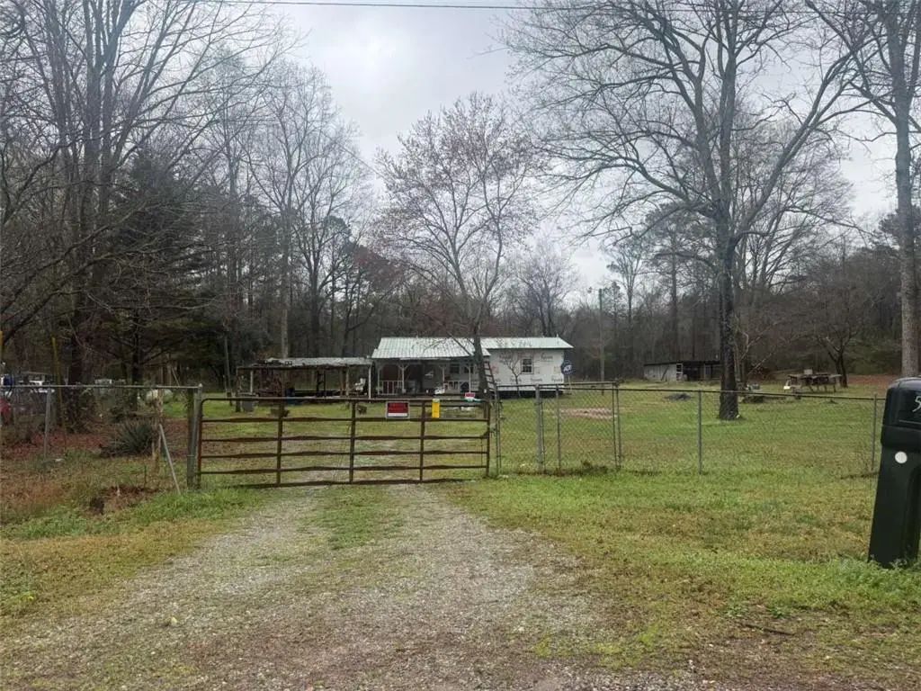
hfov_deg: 71.6
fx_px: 639
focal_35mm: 24
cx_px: 460
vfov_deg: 56.8
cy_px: 346
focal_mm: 6.76
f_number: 1.78
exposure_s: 1/1493
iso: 80
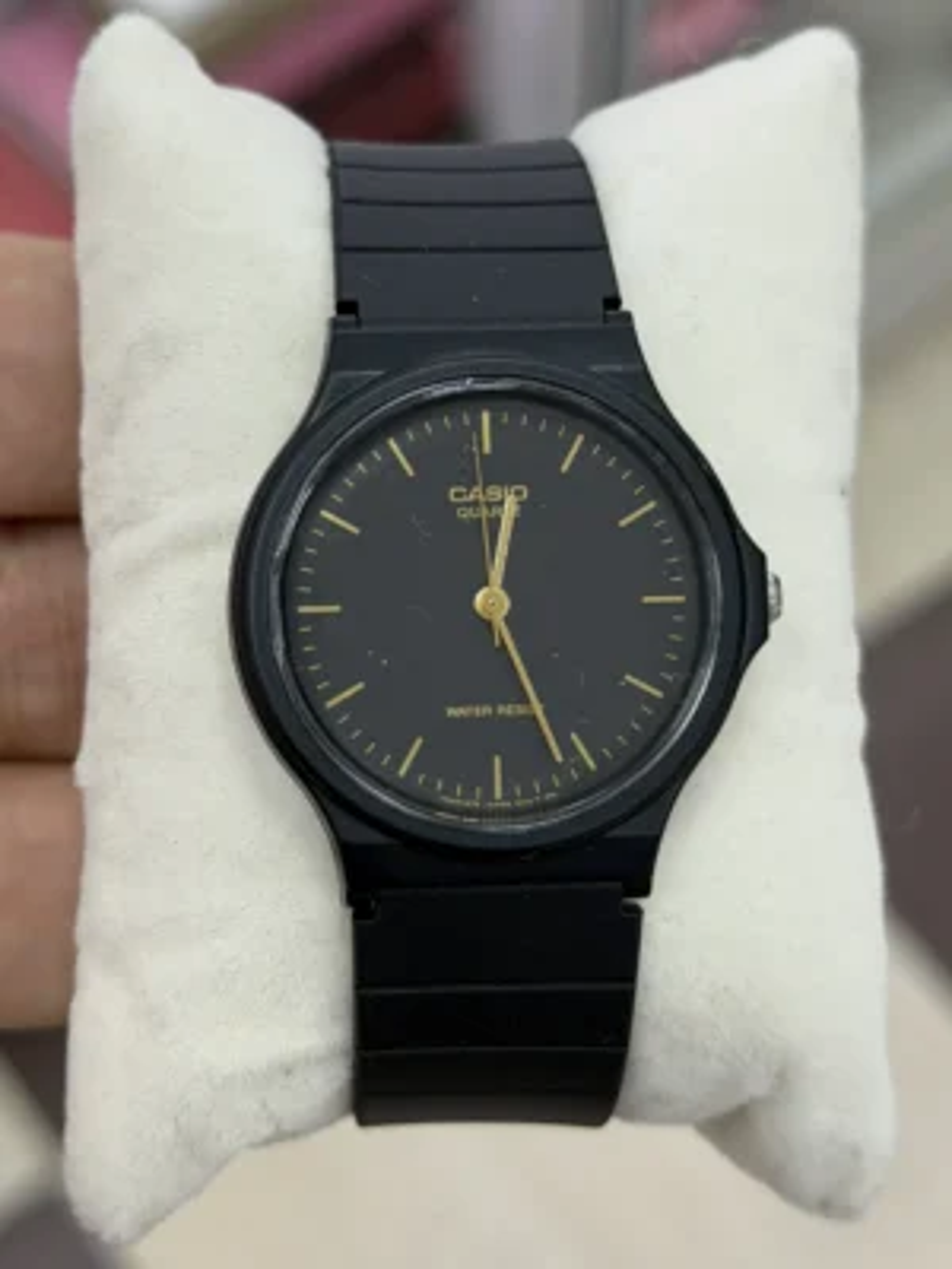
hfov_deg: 30.3
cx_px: 476
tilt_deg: -58.7
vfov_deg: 39.7
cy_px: 634
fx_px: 1760
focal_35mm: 48
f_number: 1.78
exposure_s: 1/364
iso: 64
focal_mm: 6.76
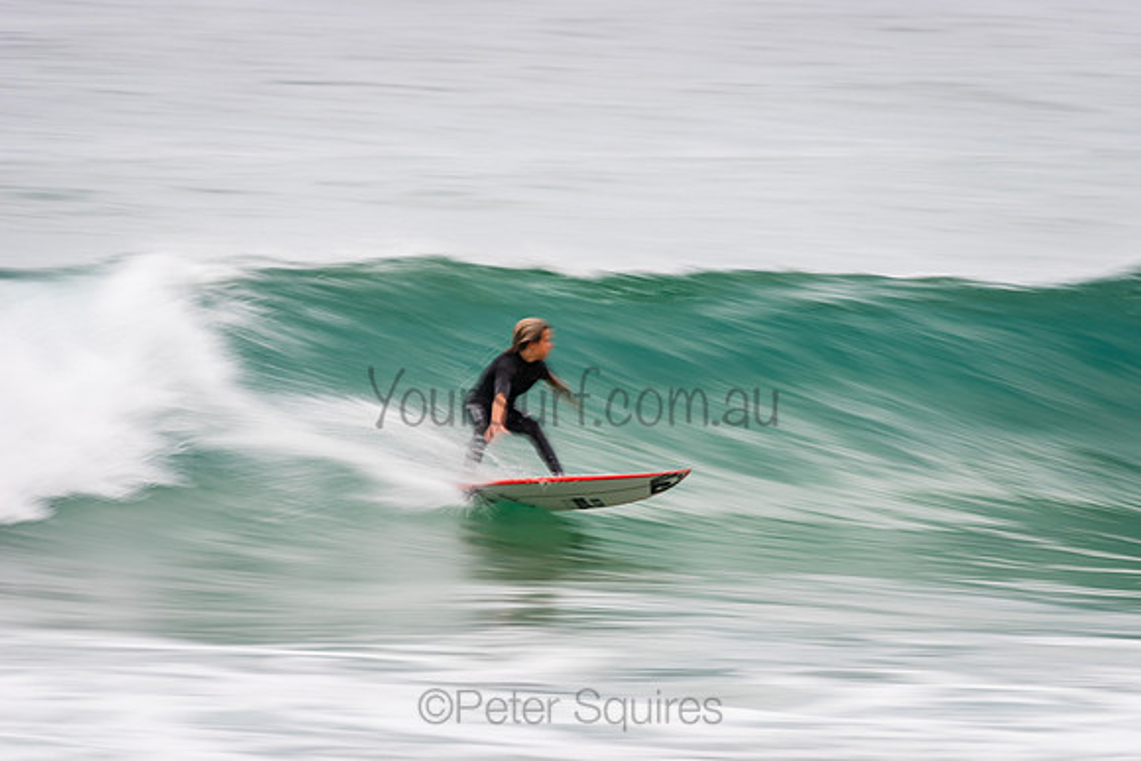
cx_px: 570
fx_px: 15850
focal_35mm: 500
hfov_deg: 4.1
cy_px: 380
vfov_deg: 2.8
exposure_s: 1/20
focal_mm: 500
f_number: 11
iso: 64
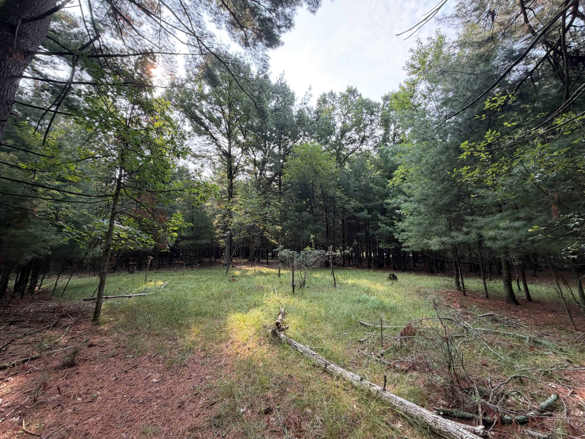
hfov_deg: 102.1
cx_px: 292
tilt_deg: +10.5
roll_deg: -0.4
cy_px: 220
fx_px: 237
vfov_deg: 85.7
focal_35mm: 14
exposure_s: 1/121
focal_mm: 2.22
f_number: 2.2
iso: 64
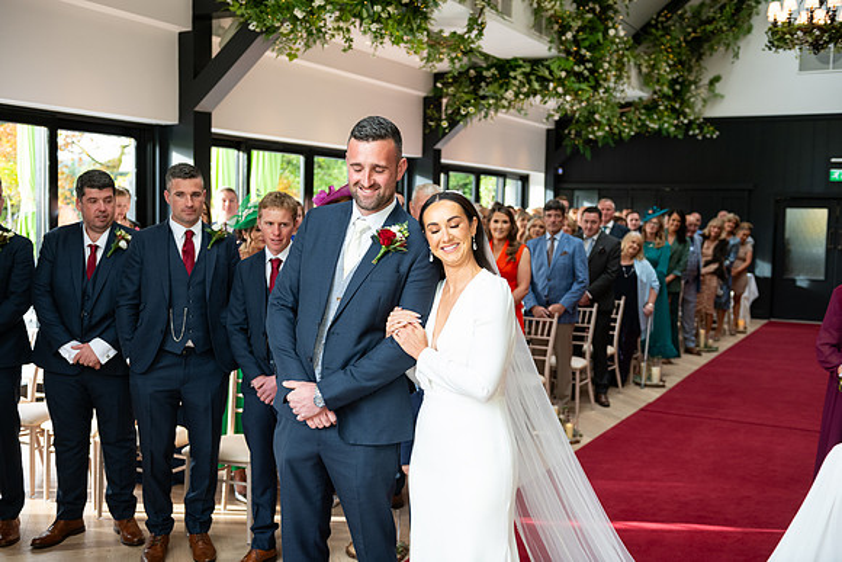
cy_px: 281
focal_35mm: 38
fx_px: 889
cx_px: 421
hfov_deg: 50.7
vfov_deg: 35.1
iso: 640
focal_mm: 38
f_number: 3.5
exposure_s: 1/160
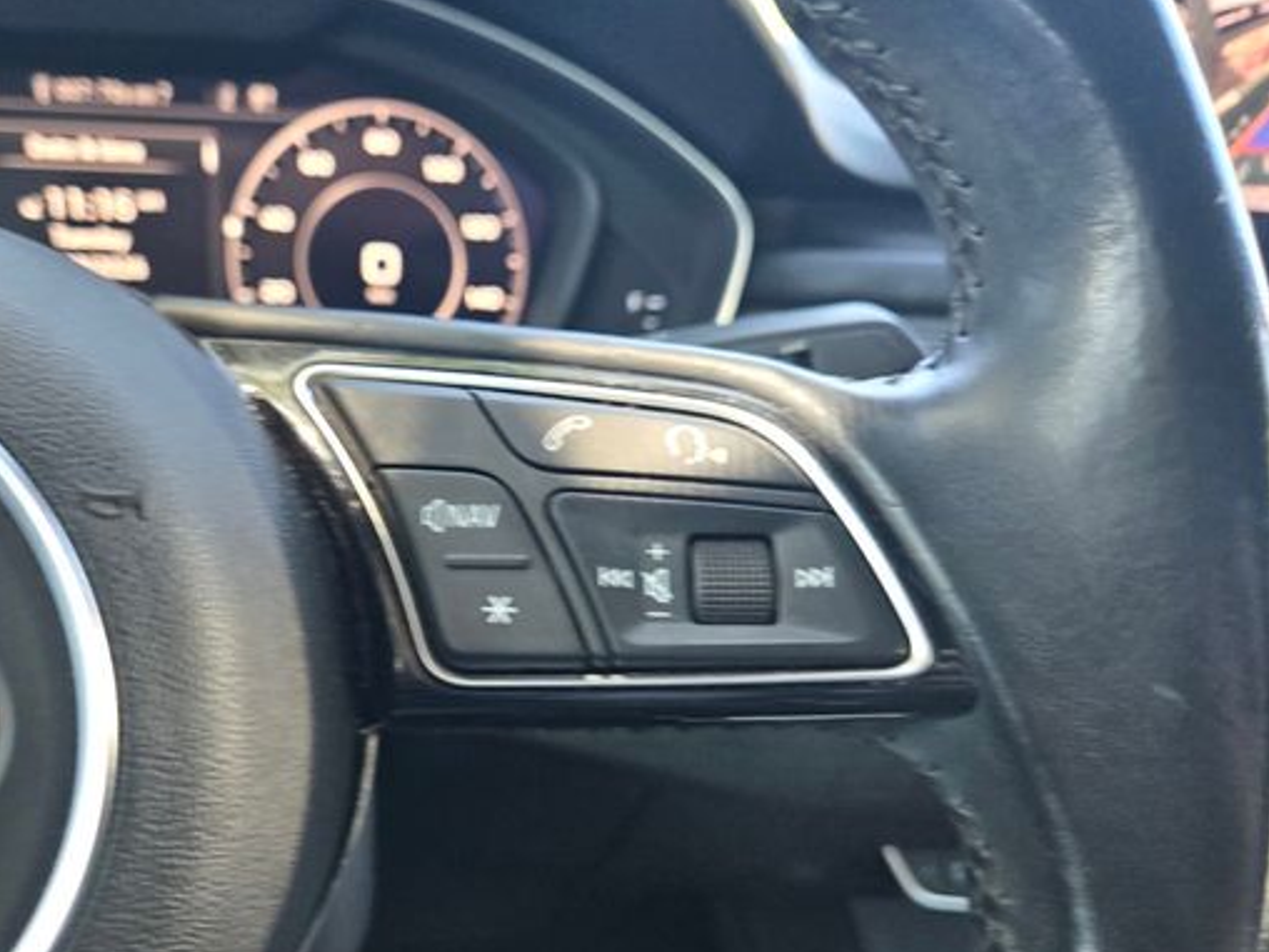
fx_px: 1063
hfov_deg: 60.8
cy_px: 587
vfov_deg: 47.8
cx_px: 475
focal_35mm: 29
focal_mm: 5.4
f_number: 1.8
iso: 200
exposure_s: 1/180
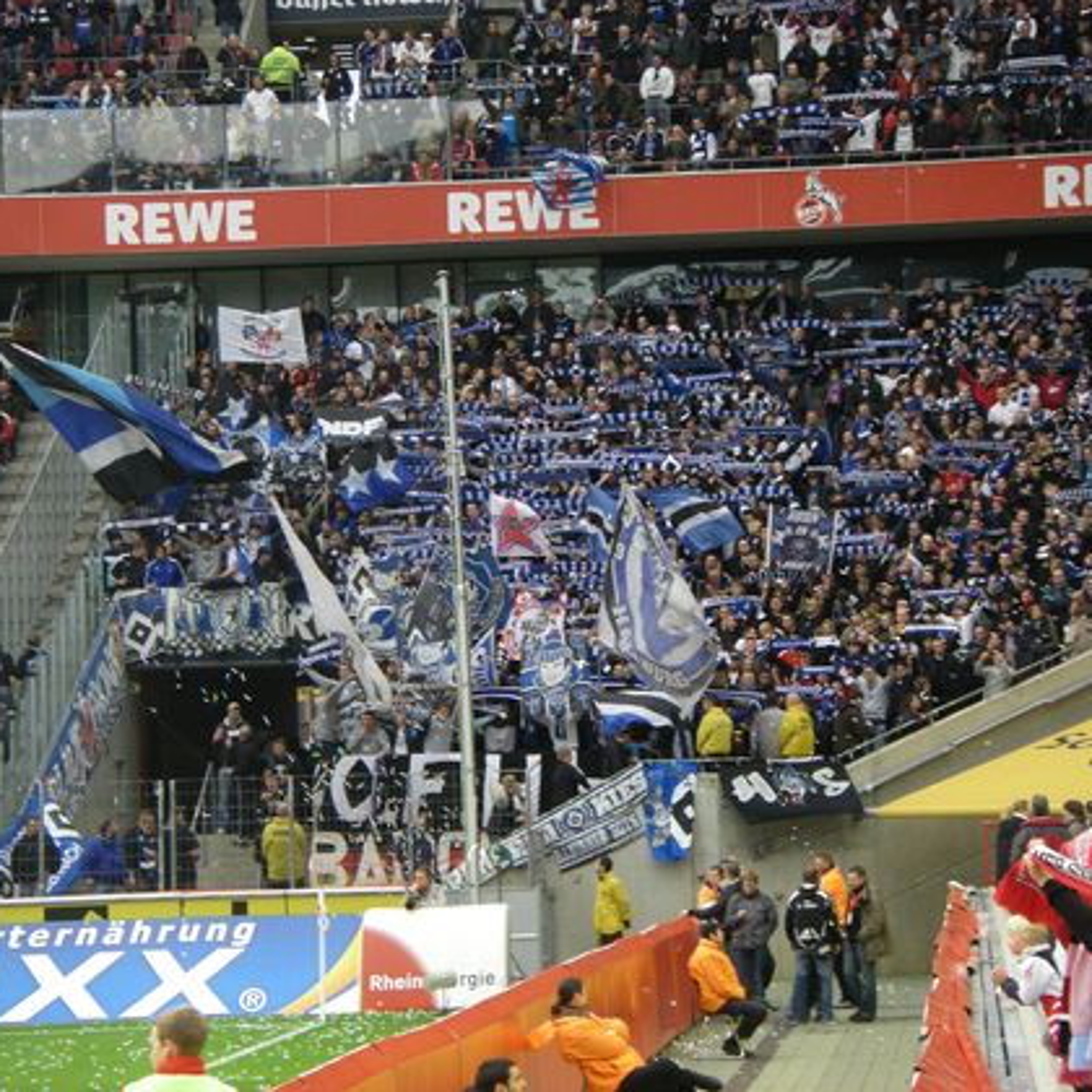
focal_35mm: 133
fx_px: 4747
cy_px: 545
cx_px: 516
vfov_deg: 13.1
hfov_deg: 13.1
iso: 250
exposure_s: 1/100
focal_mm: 18.5
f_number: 4.1
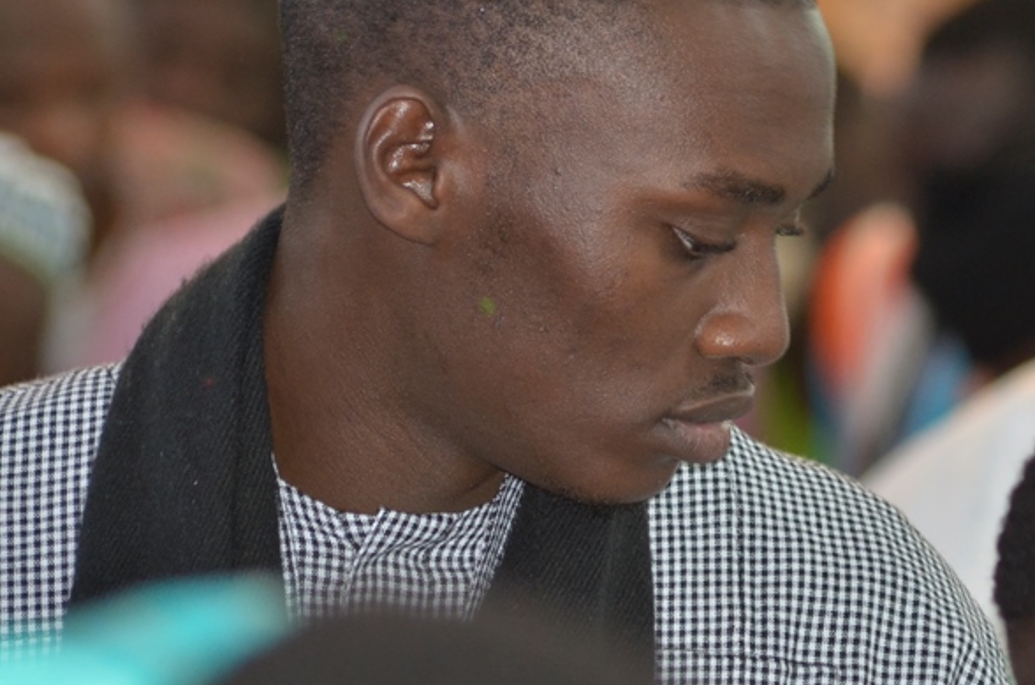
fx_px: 12734
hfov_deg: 4.7
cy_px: 266
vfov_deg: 3.1
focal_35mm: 444
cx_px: 799
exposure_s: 1/50
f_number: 4.5
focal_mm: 170
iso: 640
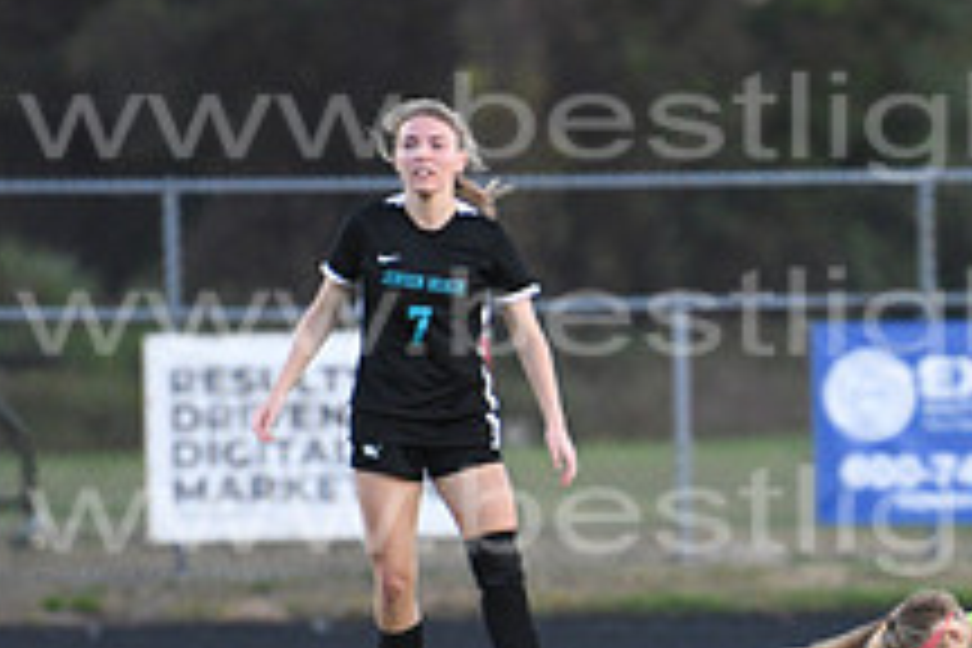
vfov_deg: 1.7
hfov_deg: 2.6
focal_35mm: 804
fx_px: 21706
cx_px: 1053
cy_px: 619
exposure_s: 1/800
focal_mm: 200
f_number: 2.8
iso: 1600
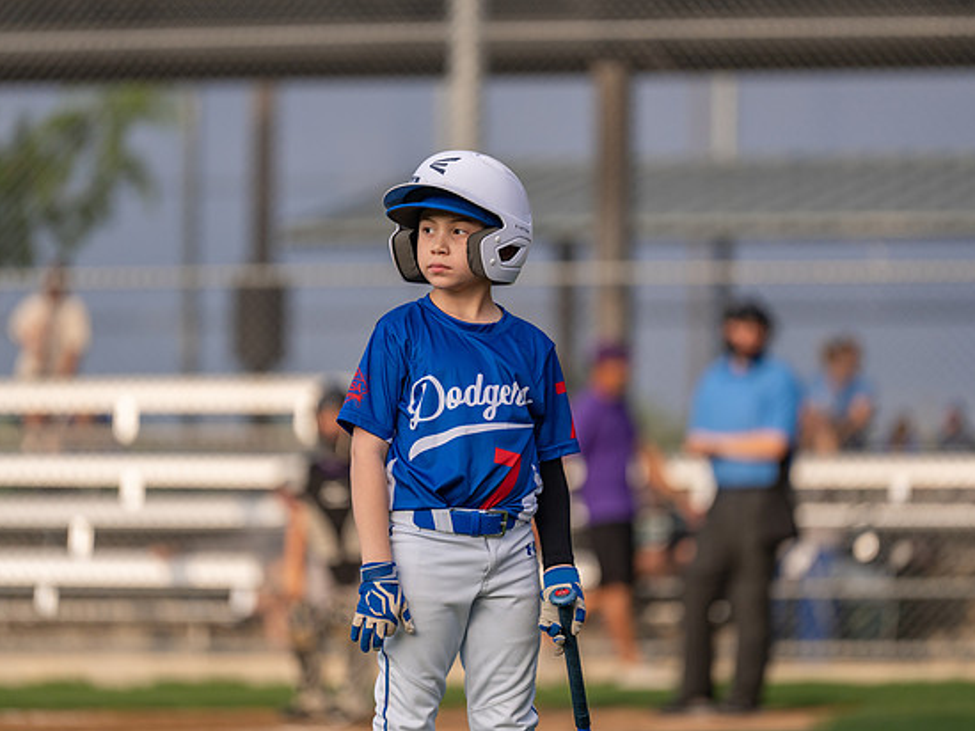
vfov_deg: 6.7
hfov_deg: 8.9
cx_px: 476
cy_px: 366
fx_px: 6282
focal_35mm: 223
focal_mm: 200
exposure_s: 1/3200
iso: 320
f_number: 2.8
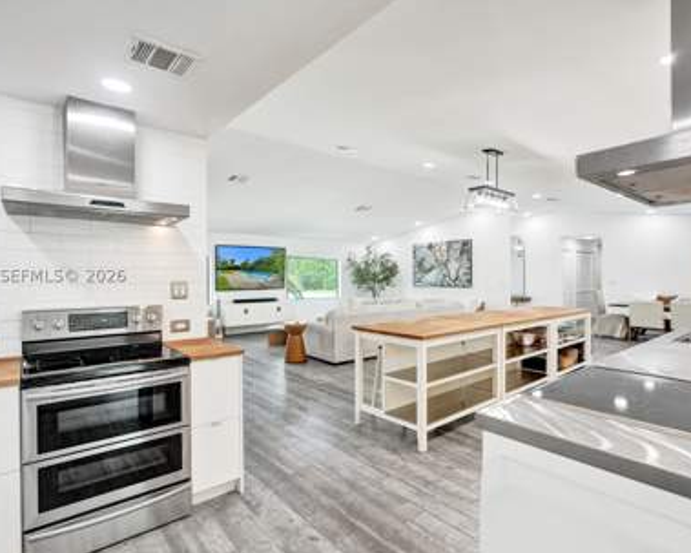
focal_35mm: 19
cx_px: 328
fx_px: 388
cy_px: 274
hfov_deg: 83.2
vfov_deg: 70.8
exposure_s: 1/100
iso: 640
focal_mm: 16
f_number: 4
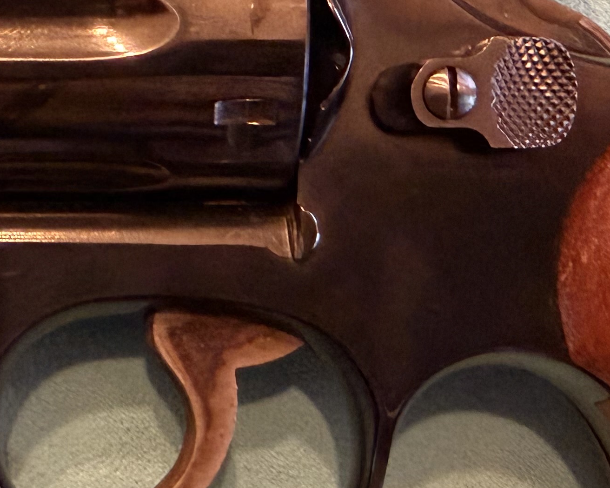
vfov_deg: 21.3
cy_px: 264
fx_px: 1300
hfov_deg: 25.9
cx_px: 108
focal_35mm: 72
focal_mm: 2.22
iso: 640
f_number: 2.2
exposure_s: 1/50
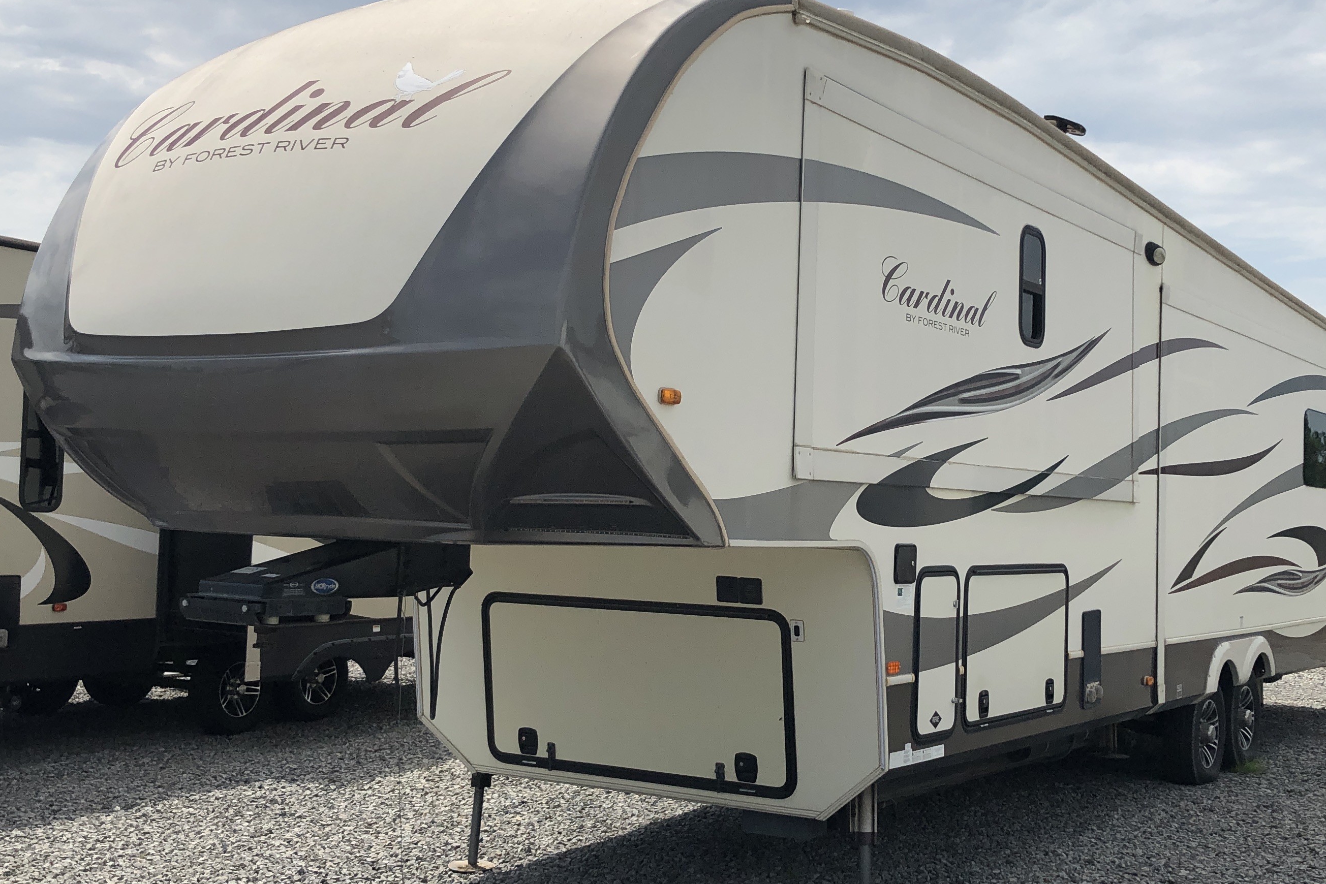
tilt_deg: +1.2
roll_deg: -0.9
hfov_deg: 43.5
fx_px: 1658
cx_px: 762
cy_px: 421
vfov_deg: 29.9
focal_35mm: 45
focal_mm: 3.99
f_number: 1.8
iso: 25
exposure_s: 1/4367
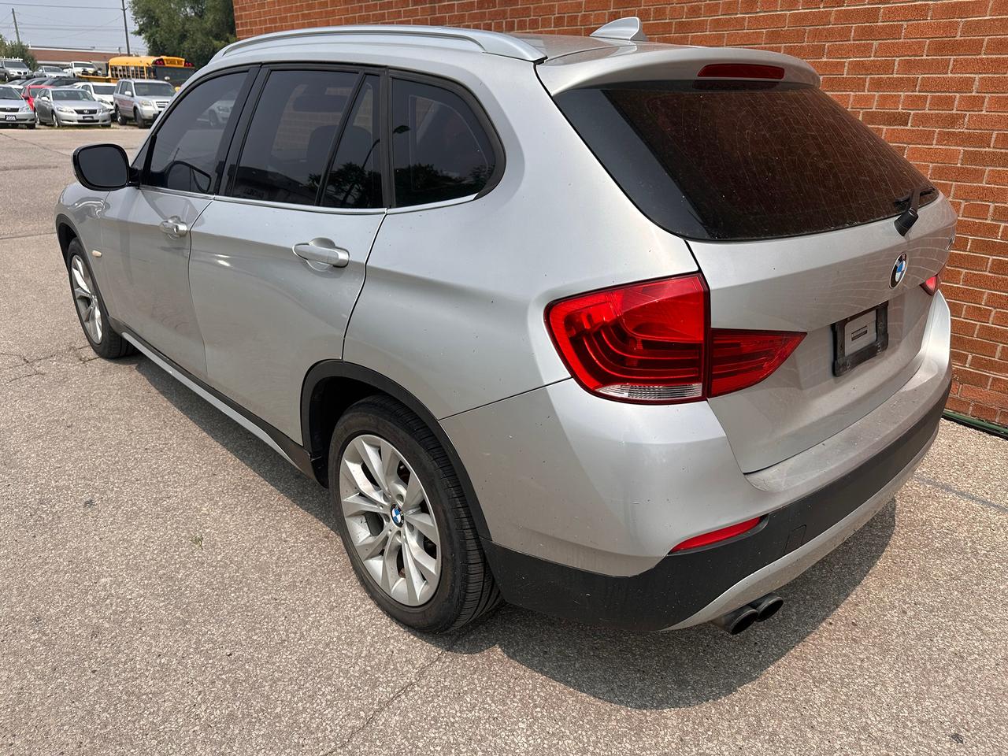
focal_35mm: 24
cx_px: 504
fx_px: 699
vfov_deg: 56.8
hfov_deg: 71.6
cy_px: 378
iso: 80
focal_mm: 6.86
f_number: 1.78
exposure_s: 1/6623
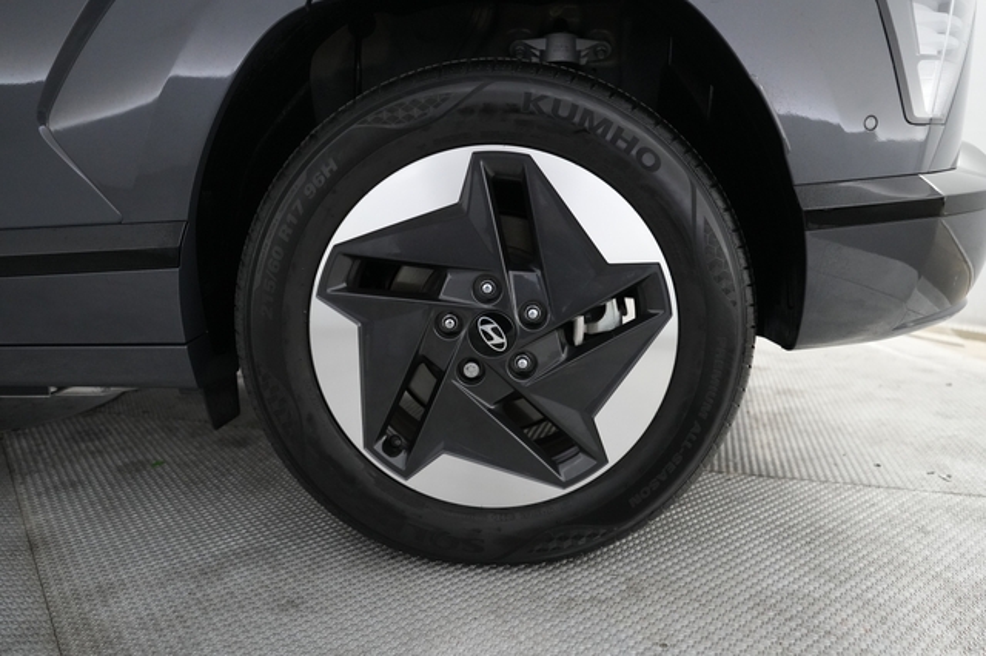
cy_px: 328
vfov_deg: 51.2
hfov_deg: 71.5
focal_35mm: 25
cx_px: 493
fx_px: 684
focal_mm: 25
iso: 4000
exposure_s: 1/160
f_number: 2.8
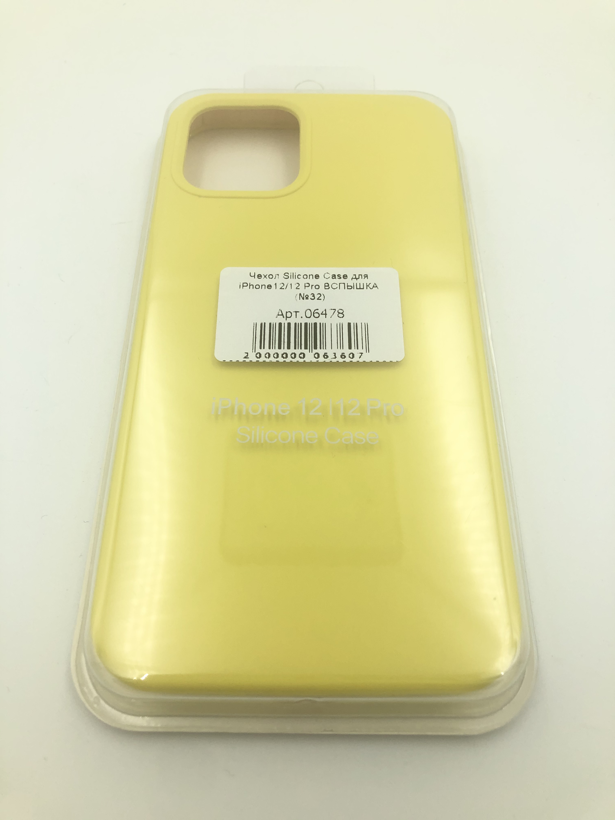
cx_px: 308
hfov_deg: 49.7
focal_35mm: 28
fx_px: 663
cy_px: 410
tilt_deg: -61.5
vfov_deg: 63.4
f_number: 1.8
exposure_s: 1/889
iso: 20
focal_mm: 3.99
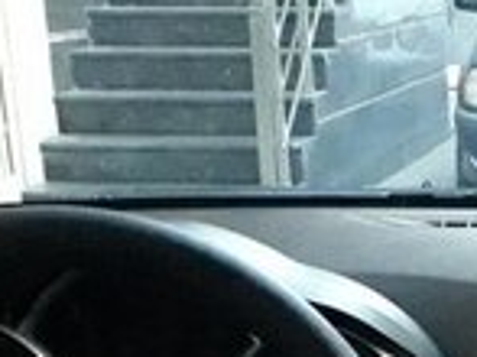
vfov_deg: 11.4
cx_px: 652
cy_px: 634
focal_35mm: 121
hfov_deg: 15.4
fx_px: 1666
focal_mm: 3.6
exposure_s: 1/17
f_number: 1.9
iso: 800
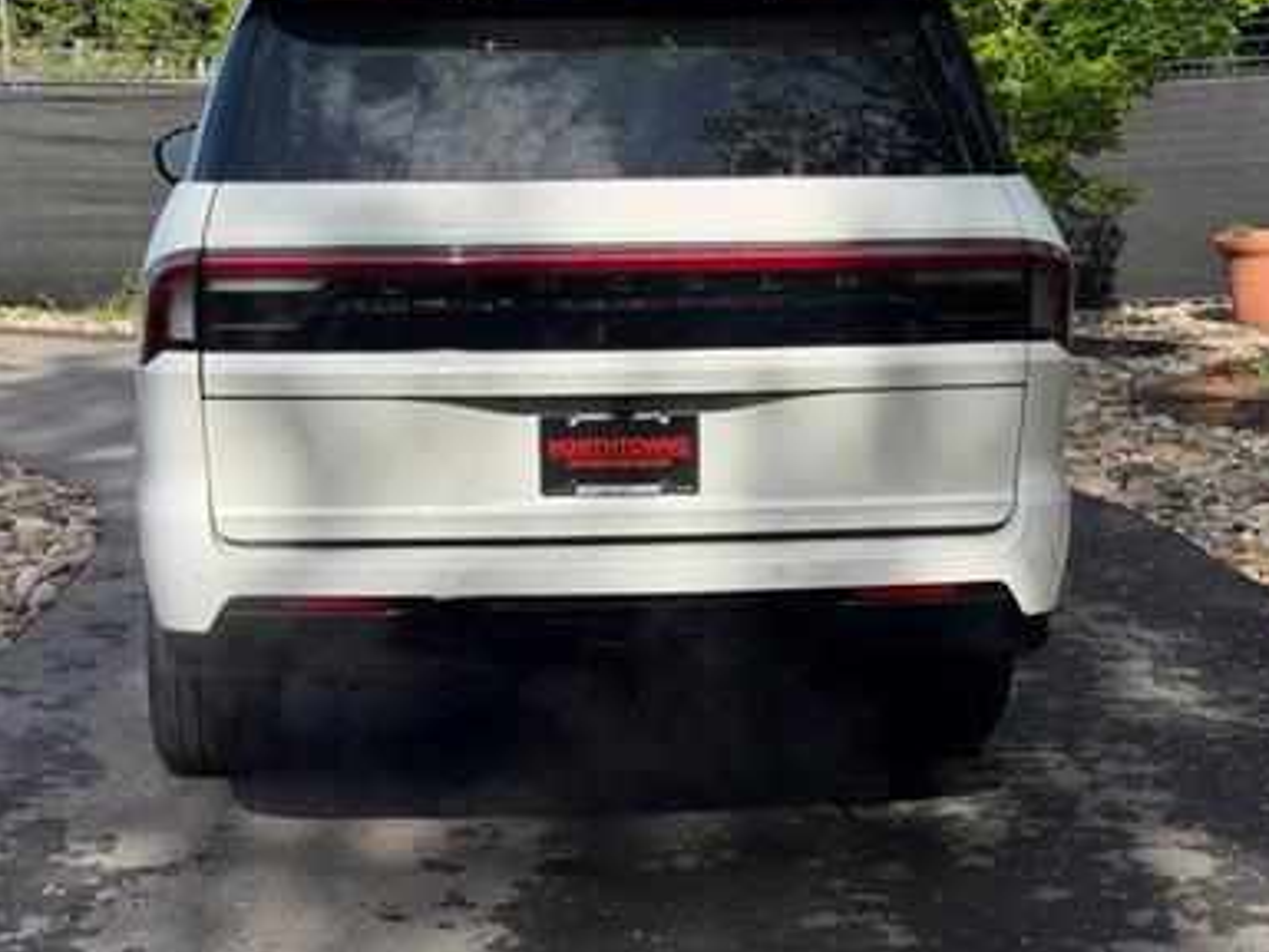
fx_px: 2310
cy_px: 364
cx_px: 558
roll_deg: +2.3
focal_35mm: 63
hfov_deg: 30.7
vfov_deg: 23.2
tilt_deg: -7.0
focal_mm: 6.76
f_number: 1.78
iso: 64
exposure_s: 1/2494
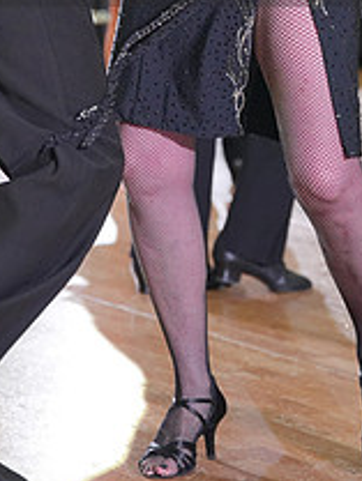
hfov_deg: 6.3
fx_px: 3273
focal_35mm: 235
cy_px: -69
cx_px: 98
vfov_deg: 8.3
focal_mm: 88
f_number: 4
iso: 2500
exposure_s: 1/400
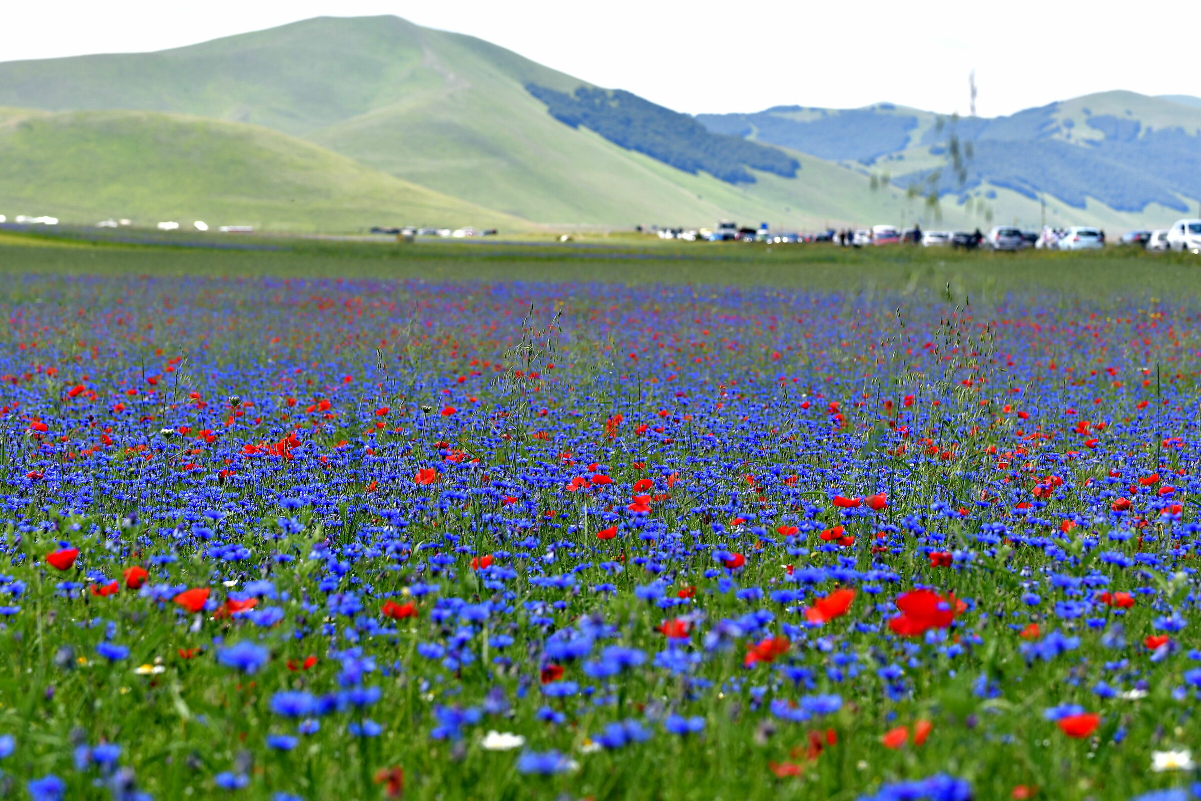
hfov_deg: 26.0
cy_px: 400
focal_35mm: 78
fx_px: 2602
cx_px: 600
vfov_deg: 17.5
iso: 100
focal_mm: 52
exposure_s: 1/640
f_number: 4.5
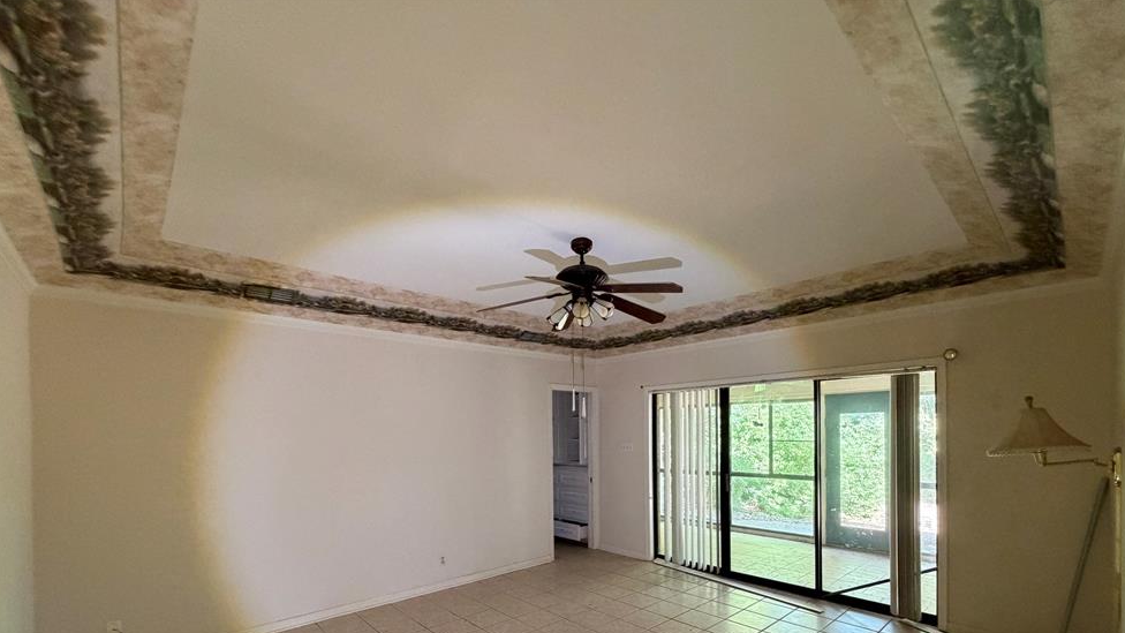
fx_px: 477
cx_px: 568
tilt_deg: -0.9
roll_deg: +0.5
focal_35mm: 16
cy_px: 437
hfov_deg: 99.4
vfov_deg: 64.8
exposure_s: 1/60
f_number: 2.2
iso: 500
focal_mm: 2.22
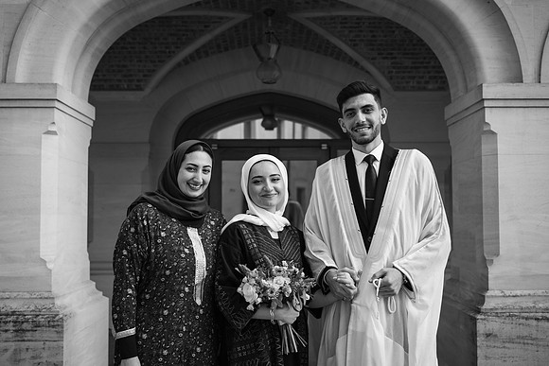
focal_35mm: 40
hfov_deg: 48.4
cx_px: 274
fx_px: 610
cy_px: 183
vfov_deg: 33.4
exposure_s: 1/500
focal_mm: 40
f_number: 3.2
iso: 200
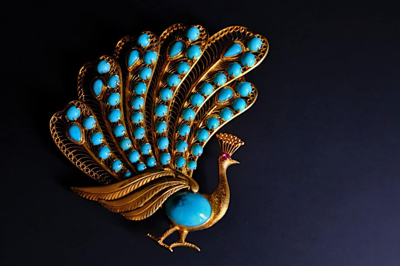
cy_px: 131
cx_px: 182
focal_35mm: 26
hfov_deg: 69.2
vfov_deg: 49.6
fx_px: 289
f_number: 4
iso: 1600
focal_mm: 15
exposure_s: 1/8
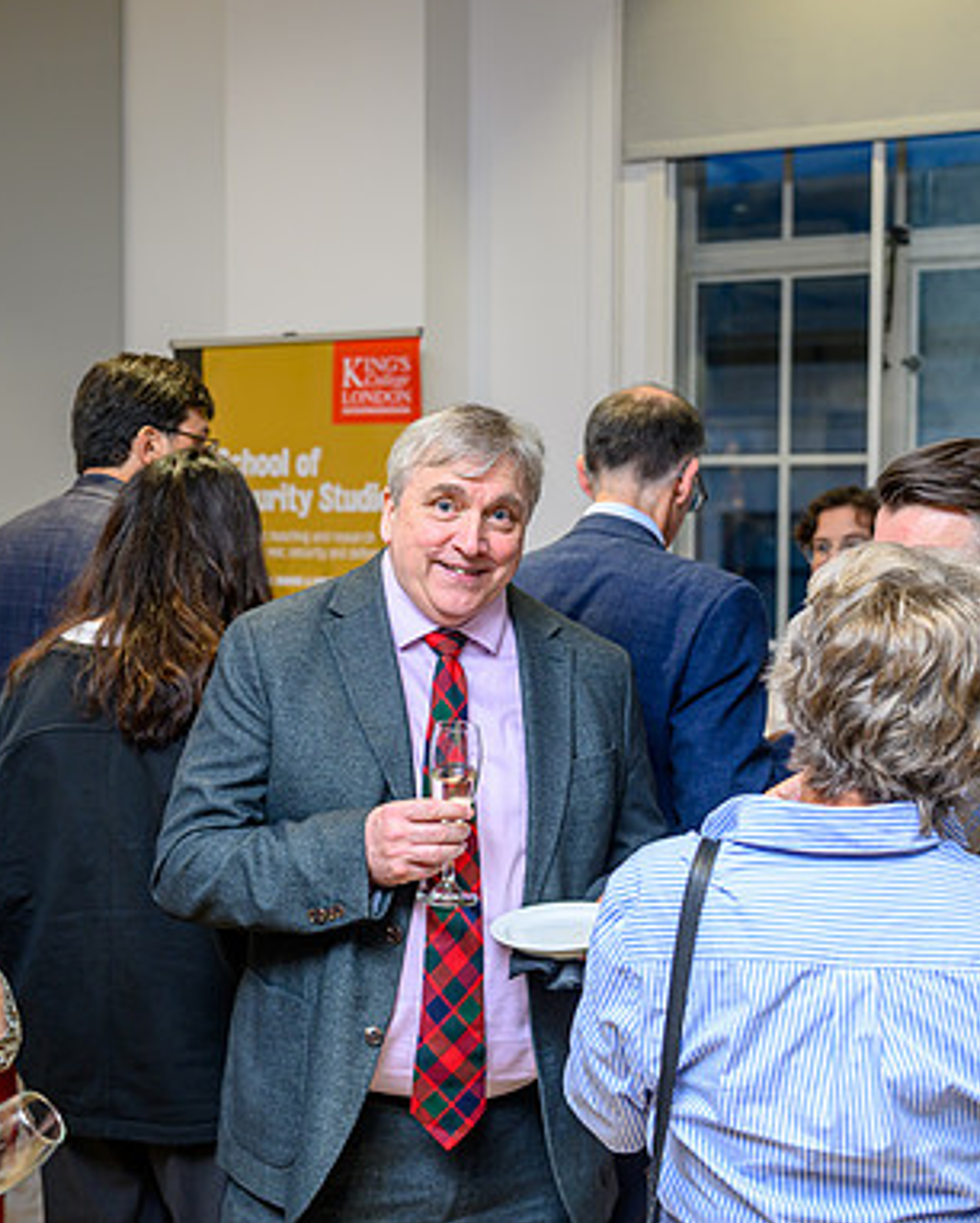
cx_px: 423
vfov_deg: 37.3
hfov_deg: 30.2
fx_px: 1811
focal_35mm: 50
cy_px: 607
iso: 640
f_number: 2.8
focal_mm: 35
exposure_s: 1/200
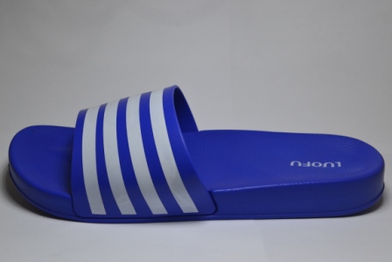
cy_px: 131
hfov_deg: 41.1
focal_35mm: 48
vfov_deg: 28.1
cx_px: 196
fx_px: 523
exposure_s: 1/80
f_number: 8
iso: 400
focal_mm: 32
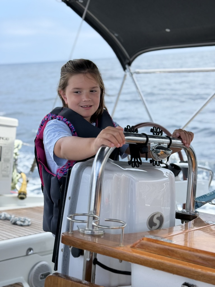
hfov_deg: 30.3
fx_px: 398
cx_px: 108
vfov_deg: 39.7
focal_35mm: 48
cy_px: 144
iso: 64
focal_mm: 6.76
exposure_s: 1/2146
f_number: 1.78
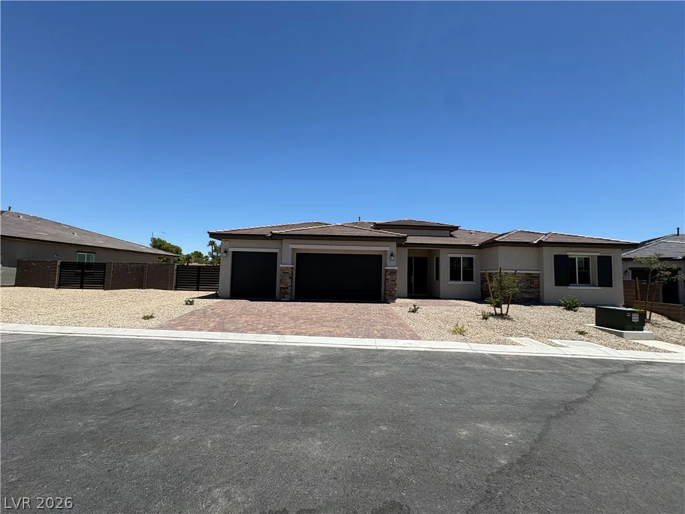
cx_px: 342
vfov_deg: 85.7
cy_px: 257
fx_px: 277
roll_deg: -2.4
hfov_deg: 102.1
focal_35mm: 14
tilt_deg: +4.2
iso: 40
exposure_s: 1/2028
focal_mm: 2.22
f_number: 2.2
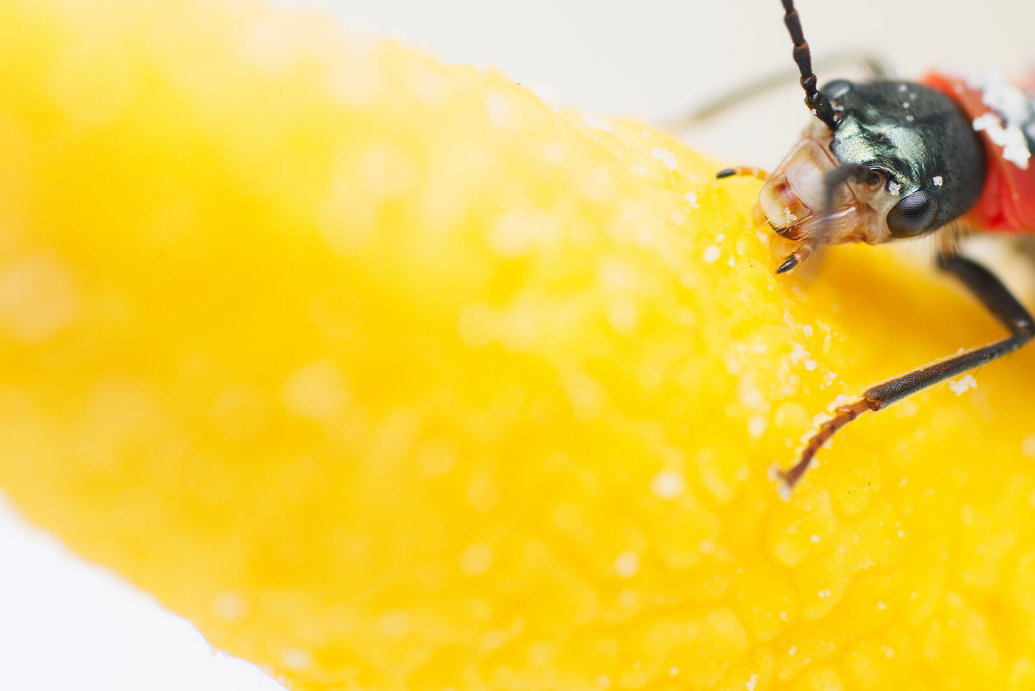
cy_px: 176
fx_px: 8792
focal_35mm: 306
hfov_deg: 6.7
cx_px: 733
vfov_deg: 4.5
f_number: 11
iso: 100
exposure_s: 1/200
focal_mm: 135
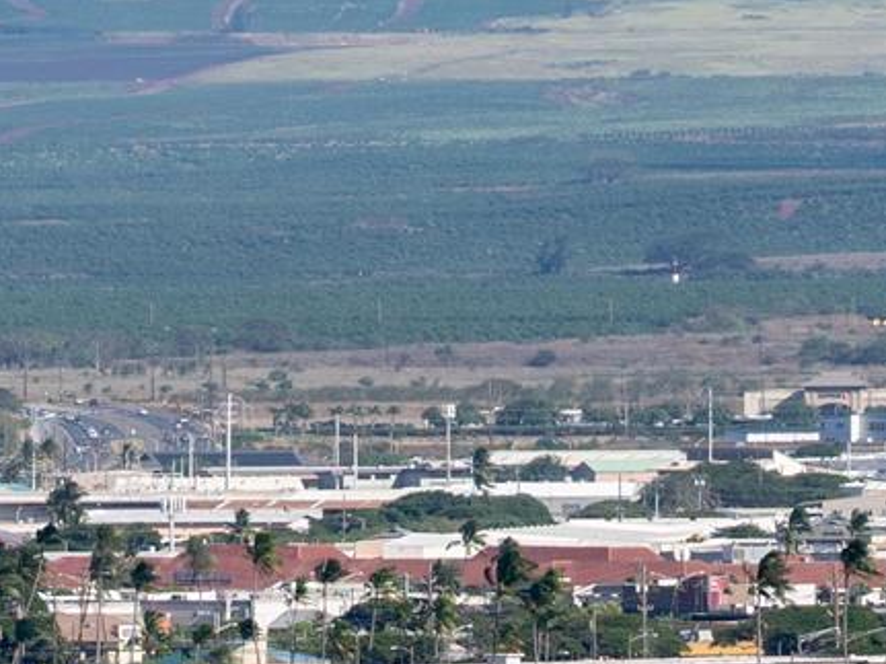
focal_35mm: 686
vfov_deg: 2.2
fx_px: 17553
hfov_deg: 2.9
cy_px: -662
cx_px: 703
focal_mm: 100
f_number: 8
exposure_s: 1/320
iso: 64
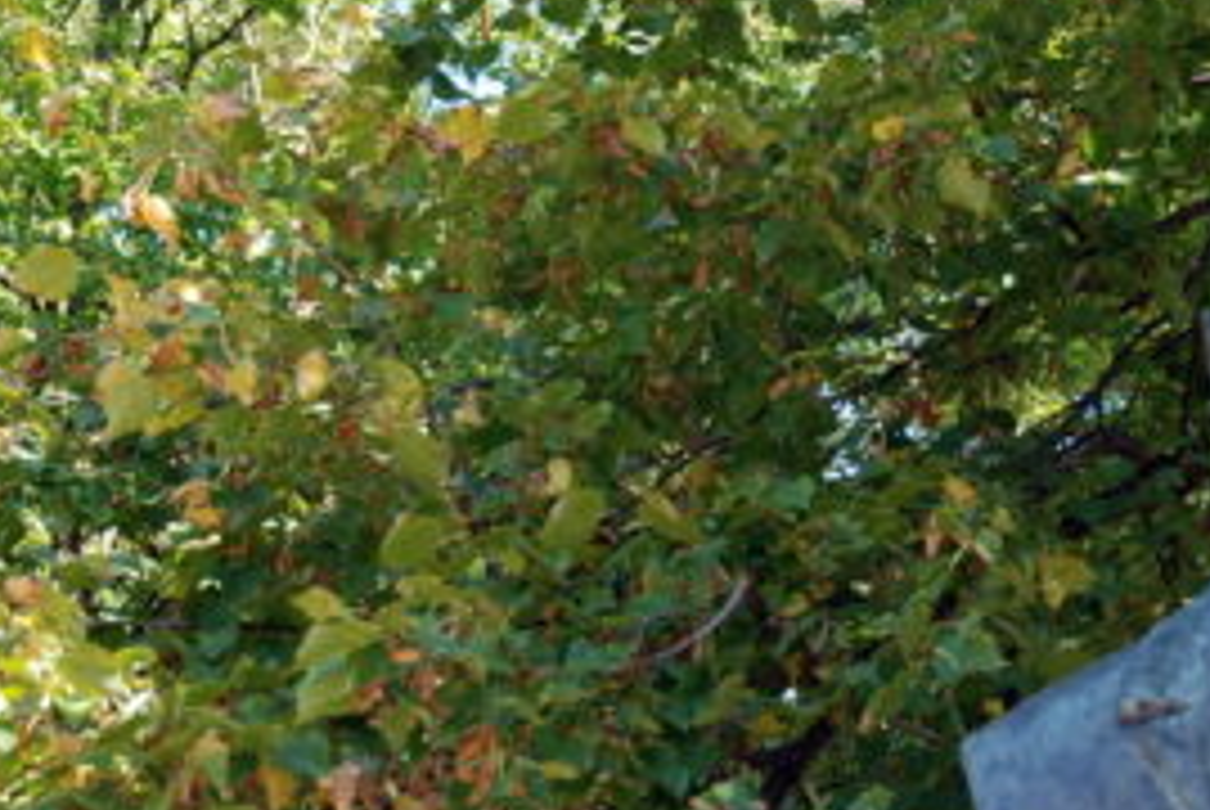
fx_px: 2723
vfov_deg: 16.9
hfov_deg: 24.5
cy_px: 470
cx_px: 1021
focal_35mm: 81
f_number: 4
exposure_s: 1/60
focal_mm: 29
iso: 100
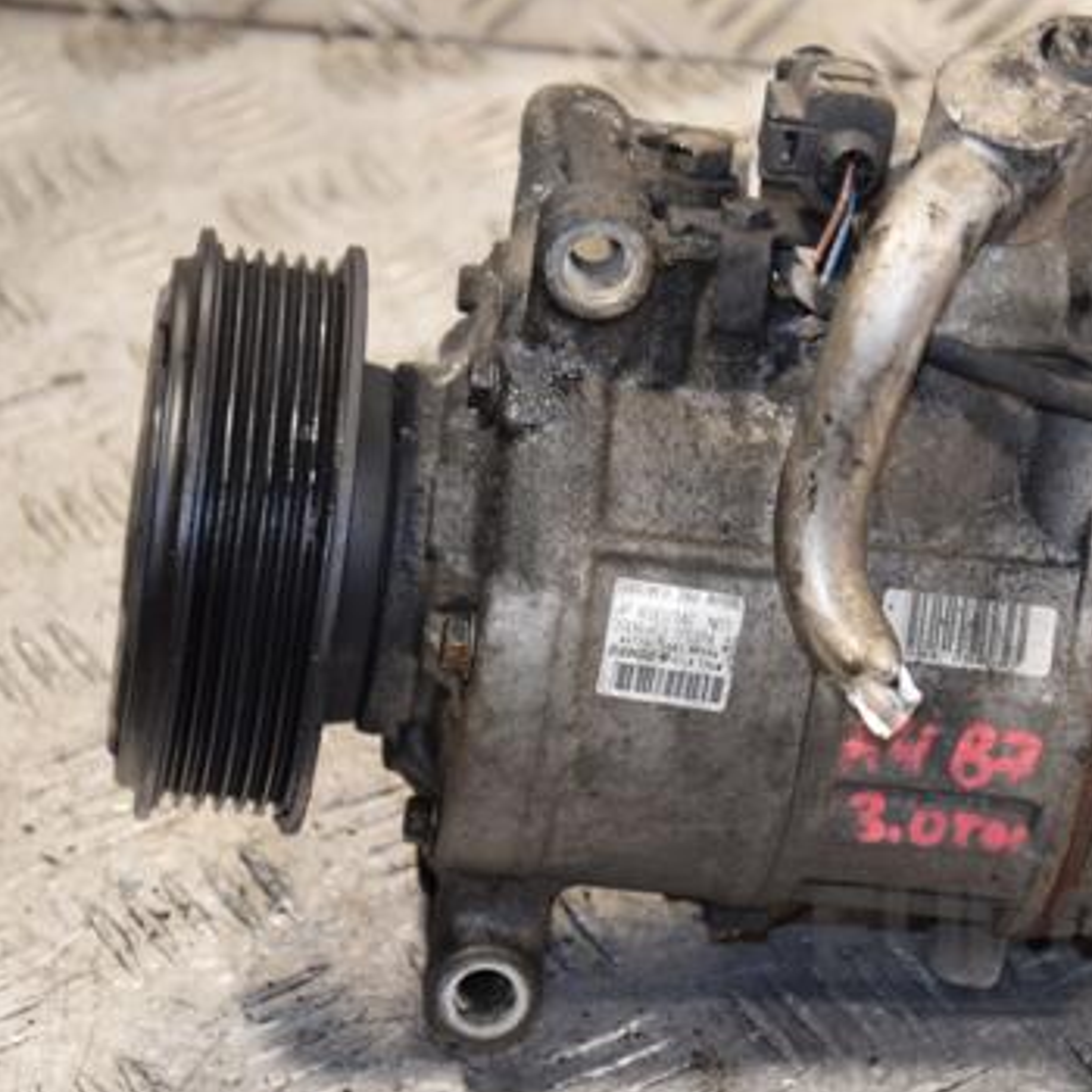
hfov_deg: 11.4
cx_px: 755
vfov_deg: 11.4
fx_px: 5461
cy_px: 518
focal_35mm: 153
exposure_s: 1/100
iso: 800
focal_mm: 70
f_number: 5.3
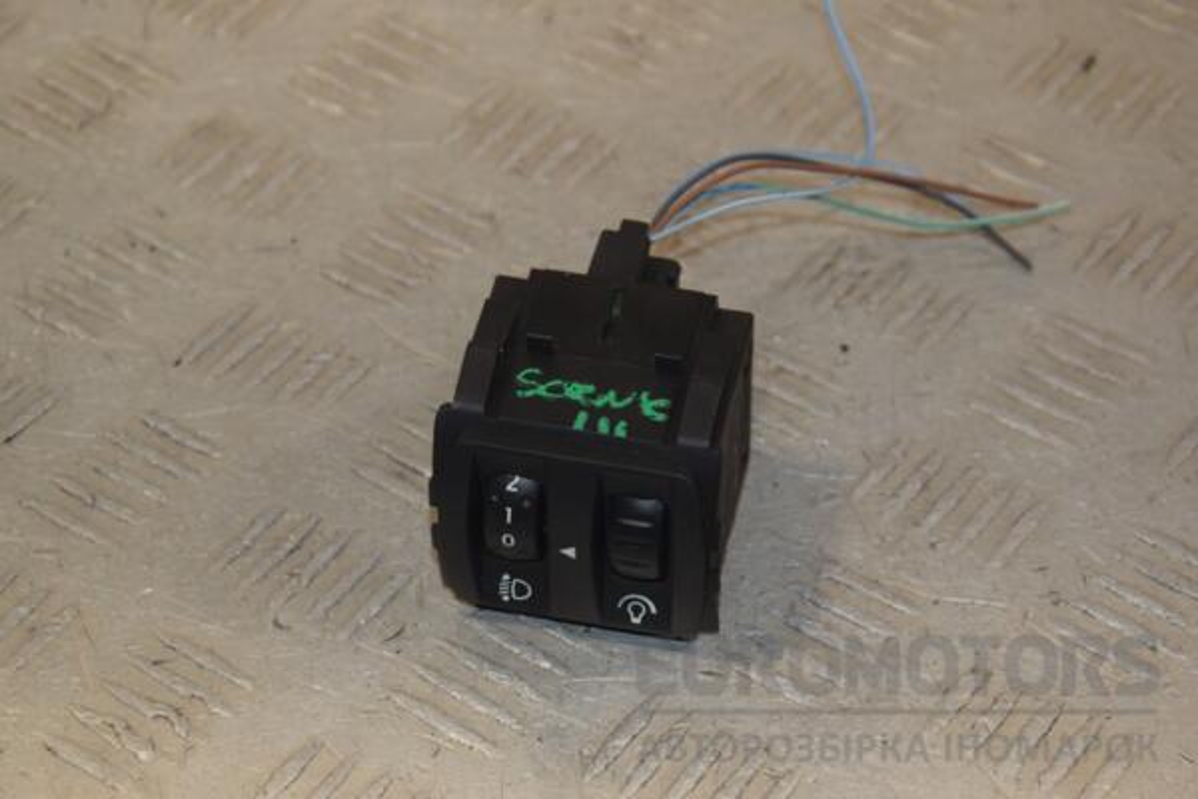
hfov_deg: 17.1
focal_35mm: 120
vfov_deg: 11.4
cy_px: 400
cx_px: 599
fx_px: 3993
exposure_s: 1/200
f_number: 8
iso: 800
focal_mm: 80
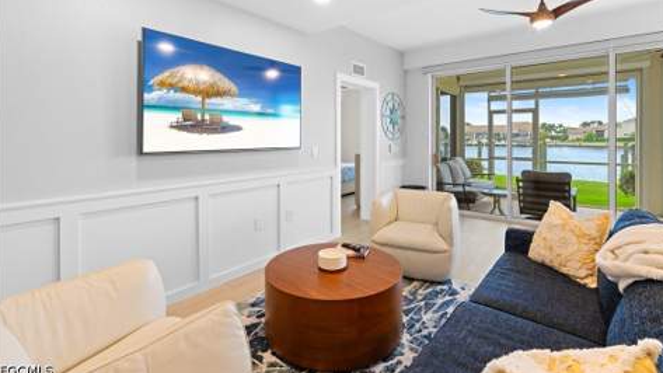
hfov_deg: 95.9
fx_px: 299
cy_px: 154
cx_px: 332
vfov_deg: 63.5
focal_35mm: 17
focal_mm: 16
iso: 640
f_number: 8
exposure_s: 1/5
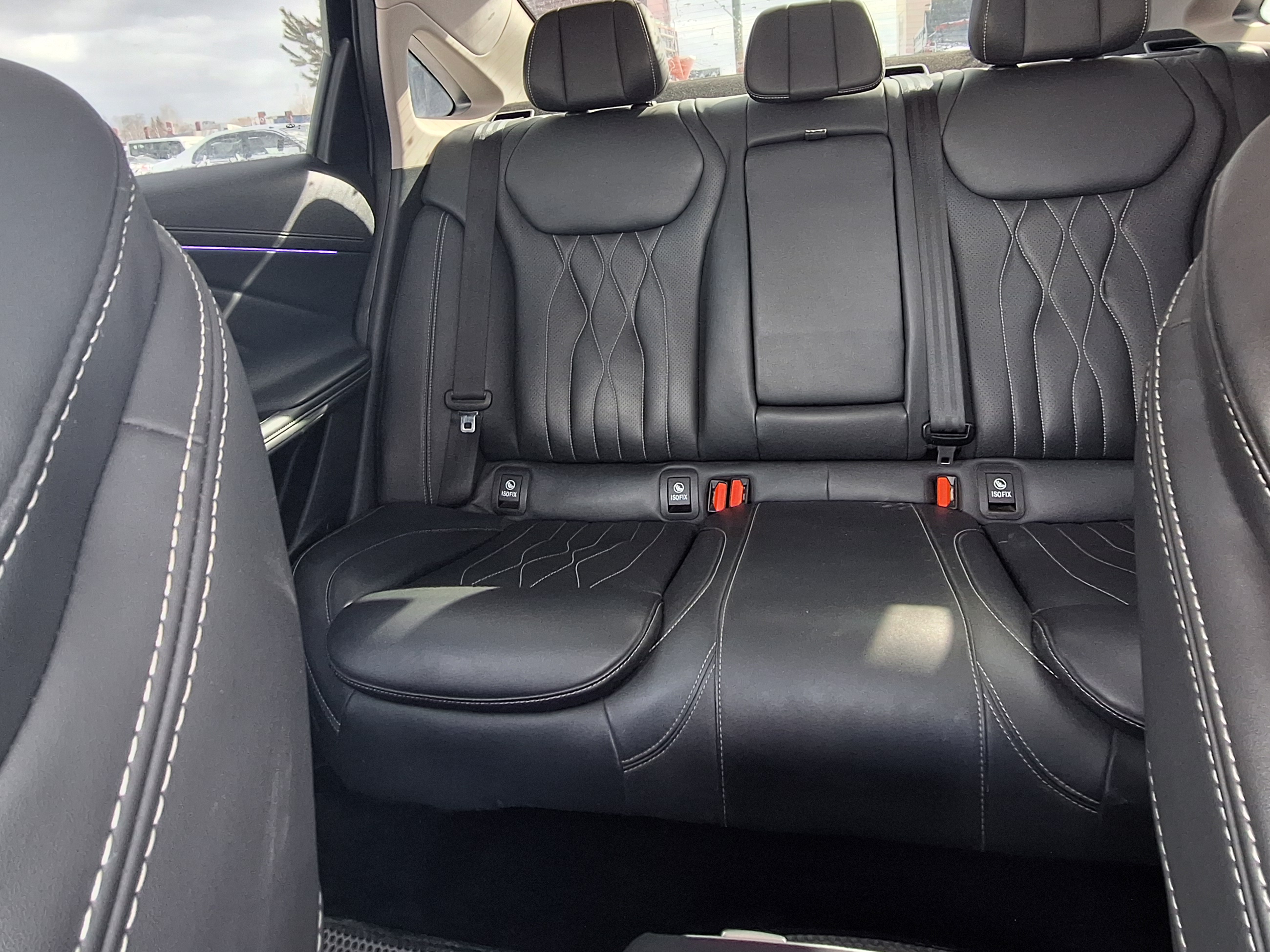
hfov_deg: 81.7
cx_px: 641
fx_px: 734
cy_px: 264
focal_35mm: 20
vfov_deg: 63.0
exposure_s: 1/50
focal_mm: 1.74
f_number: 2.2
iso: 100
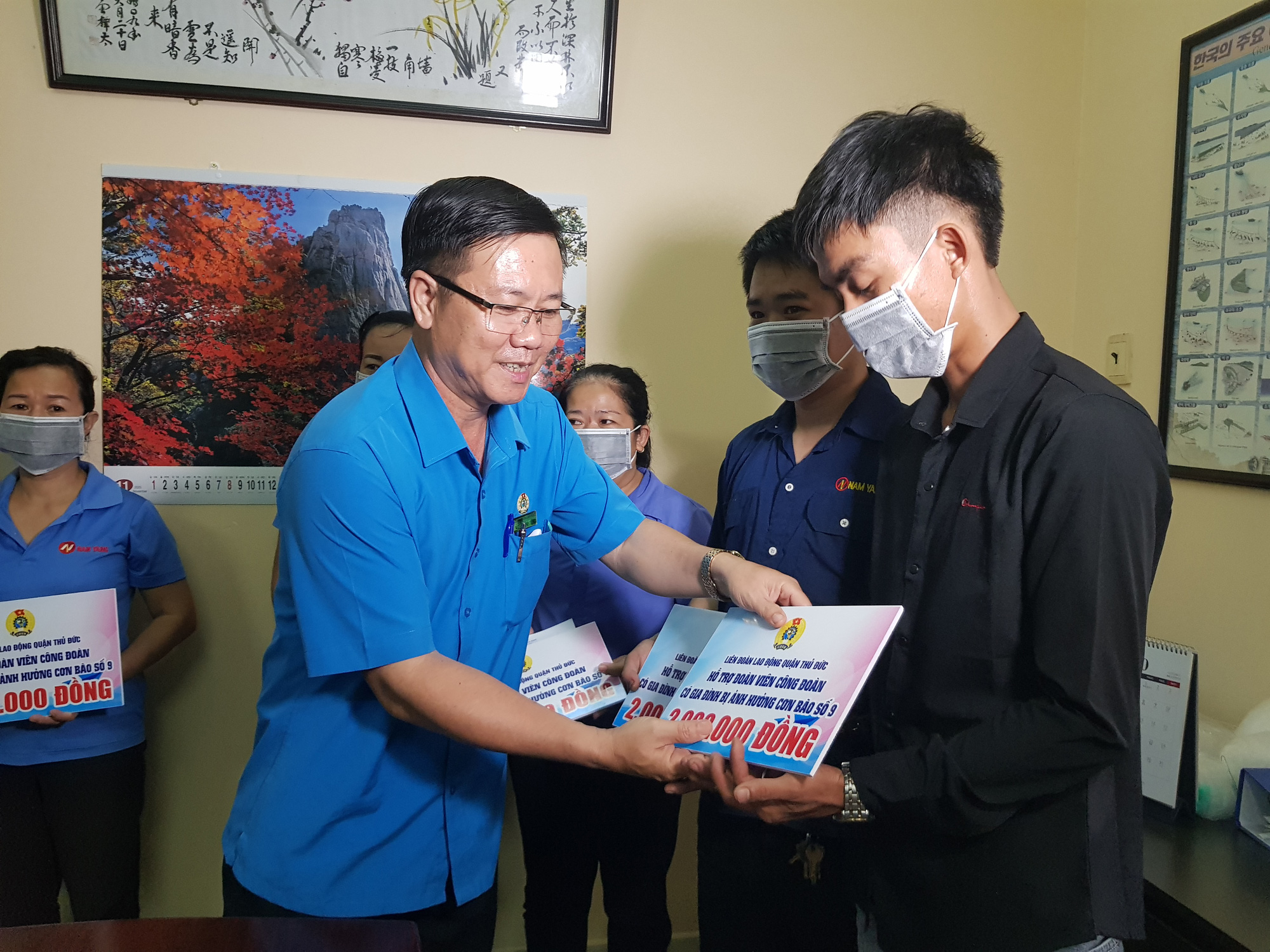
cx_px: 635
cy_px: 476
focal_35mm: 26
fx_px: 954
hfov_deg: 67.3
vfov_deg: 53.1
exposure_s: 1/100
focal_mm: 4.3
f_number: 1.7
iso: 250
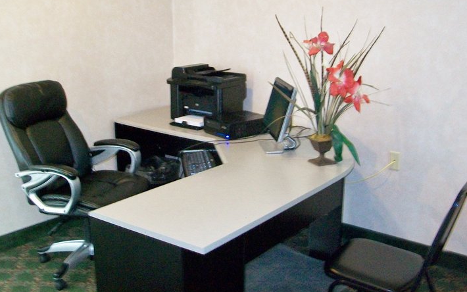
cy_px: 149
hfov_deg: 46.2
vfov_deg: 29.9
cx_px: 228
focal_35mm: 43
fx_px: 547
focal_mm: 6
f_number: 2.7
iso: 200
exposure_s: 1/30
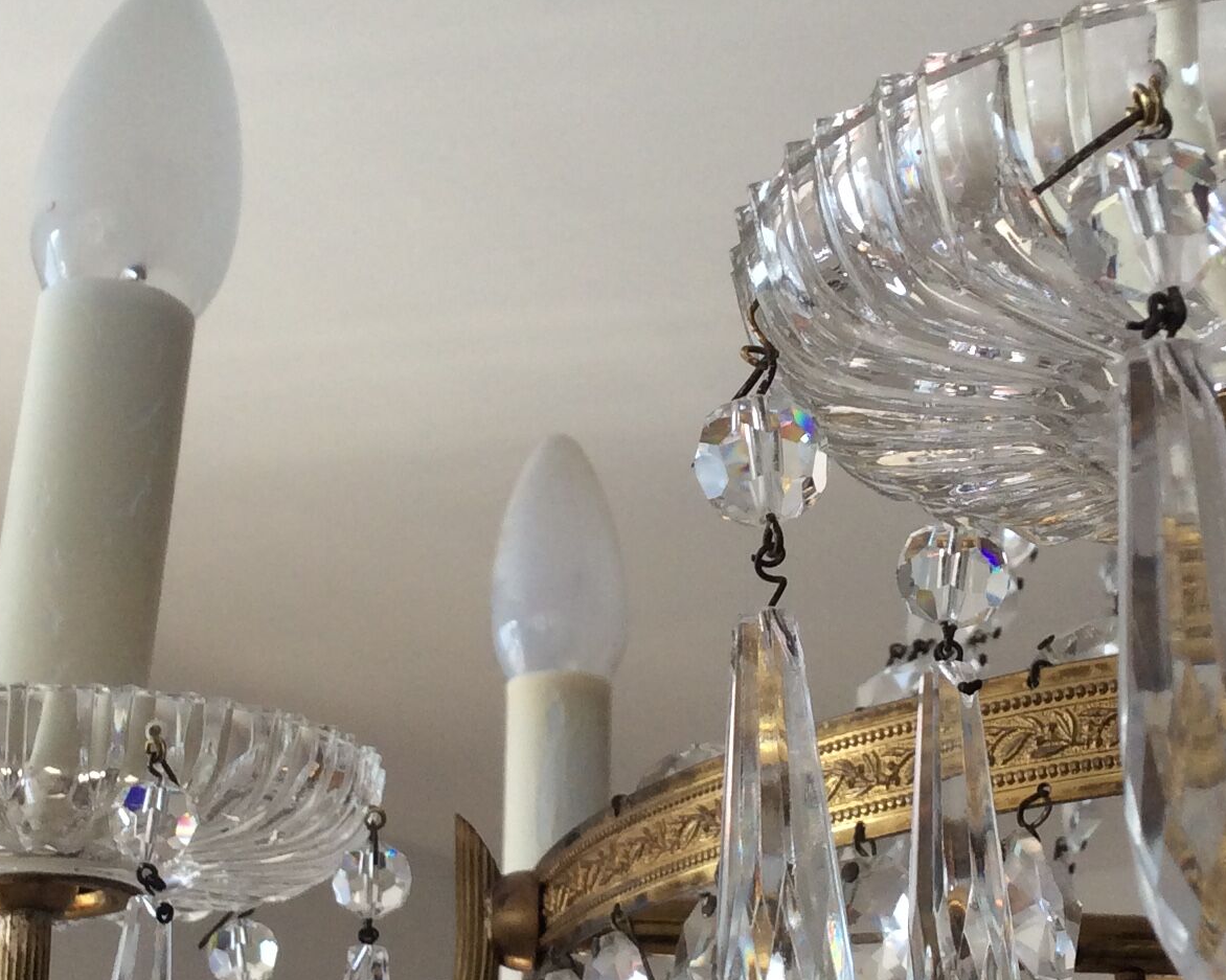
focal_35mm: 69
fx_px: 2503
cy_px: 515
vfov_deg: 22.2
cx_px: 662
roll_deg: -0.1
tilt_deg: +20.0
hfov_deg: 27.5
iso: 50
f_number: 2.4
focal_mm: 3.3
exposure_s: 1/100
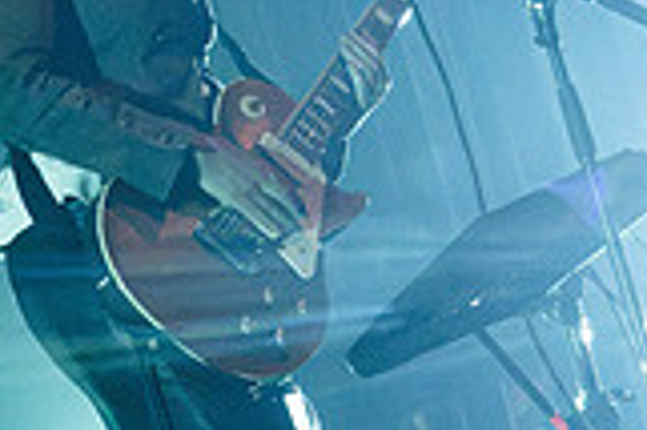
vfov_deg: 5.0
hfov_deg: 7.5
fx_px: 4919
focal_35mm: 274
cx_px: 197
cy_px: 94
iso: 6400
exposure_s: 1/400
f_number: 4
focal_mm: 27.98
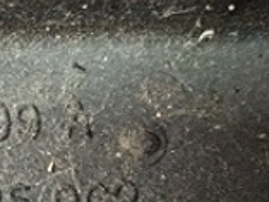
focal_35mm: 114
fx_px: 887
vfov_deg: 13.0
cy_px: 110
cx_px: -17
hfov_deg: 16.8
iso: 1049
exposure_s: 1/14.3
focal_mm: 3.43
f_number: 2.2
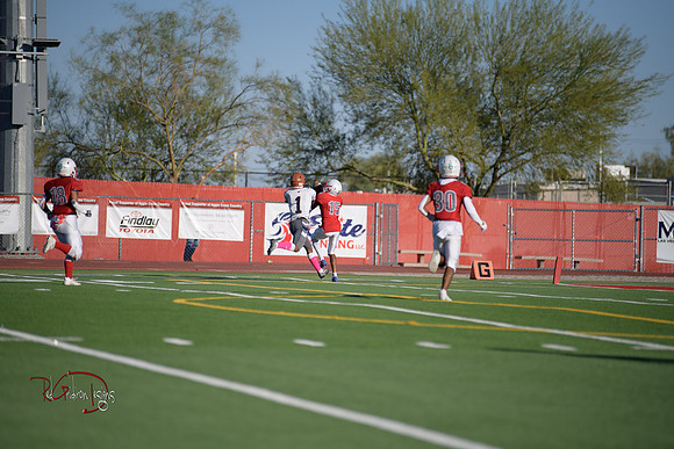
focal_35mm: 200
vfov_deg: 6.9
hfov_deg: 10.3
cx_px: 337
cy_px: 224
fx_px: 3745
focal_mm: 200
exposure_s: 1/5000
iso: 160
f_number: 2.8
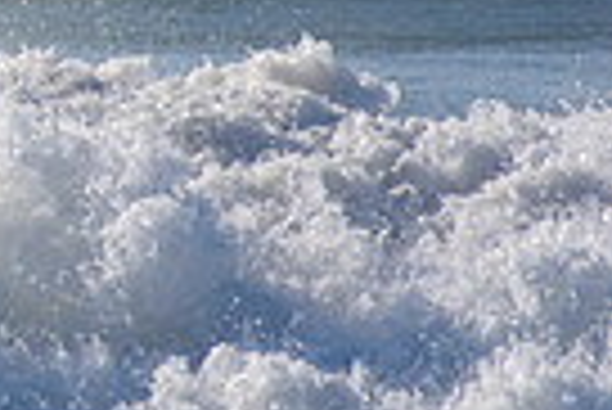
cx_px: -680
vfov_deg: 0.4
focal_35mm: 3196
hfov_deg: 0.6
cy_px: -277
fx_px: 54389
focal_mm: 500
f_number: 5.6
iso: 280
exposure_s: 1/2000
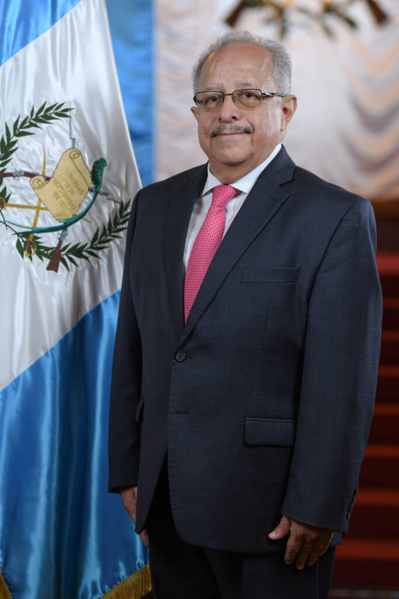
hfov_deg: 12.5
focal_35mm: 110
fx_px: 1828
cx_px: 200
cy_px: 300
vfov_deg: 18.6
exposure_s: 1/160
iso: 400
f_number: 3.5
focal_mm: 110
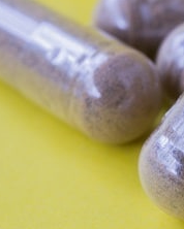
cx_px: 220
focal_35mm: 152
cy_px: 73
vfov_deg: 12.7
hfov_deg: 10.0
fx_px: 1033
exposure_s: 1/5
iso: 125
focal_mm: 60
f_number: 20
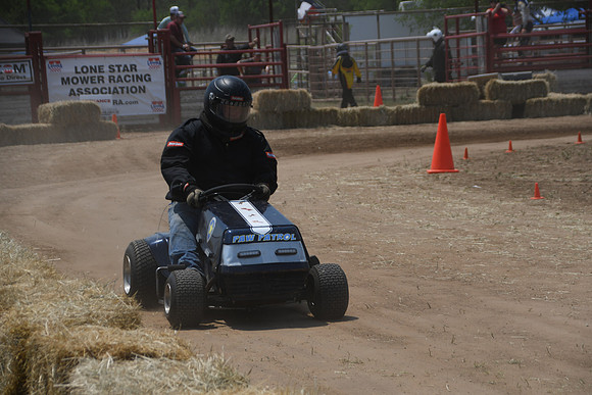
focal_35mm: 153
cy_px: 198
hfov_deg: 13.4
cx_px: 296
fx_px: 2516
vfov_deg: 9.0
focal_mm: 102
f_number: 5.6
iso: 100
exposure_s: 1/1250
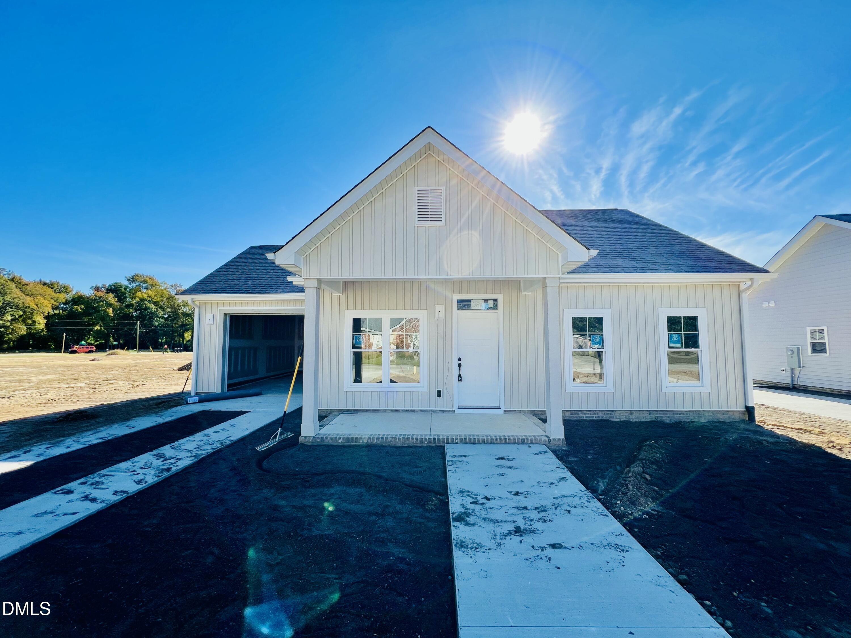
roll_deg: -0.3
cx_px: 426
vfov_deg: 89.9
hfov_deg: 106.2
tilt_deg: +2.8
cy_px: 319
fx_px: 320
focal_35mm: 13
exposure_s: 1/847
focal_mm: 1.57
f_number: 1.8
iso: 32
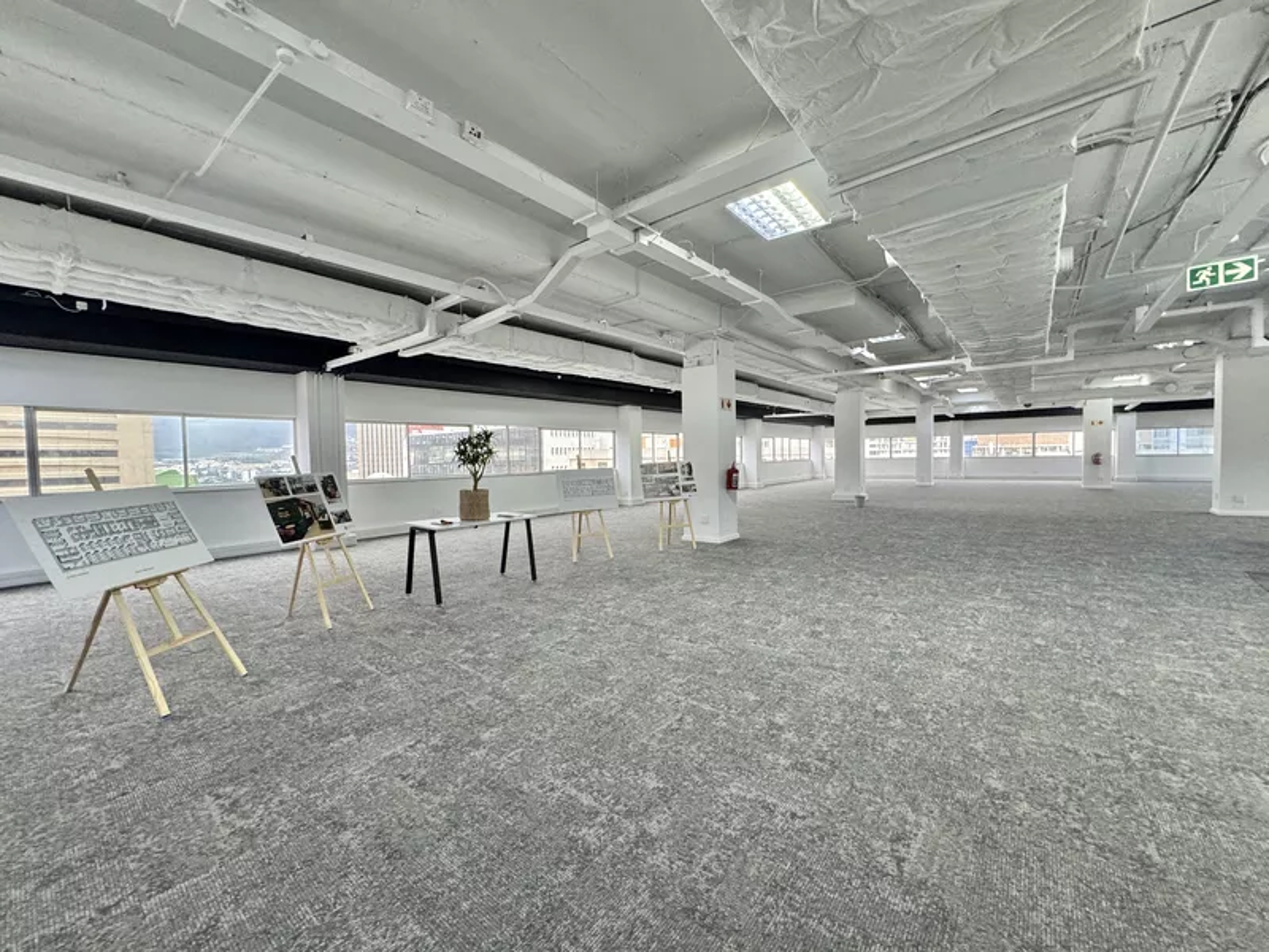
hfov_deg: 102.1
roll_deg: +1.2
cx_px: 634
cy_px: 476
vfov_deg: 85.7
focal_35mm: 14
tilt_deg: -2.4
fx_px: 513
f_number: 2.2
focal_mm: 2.22
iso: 250
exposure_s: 1/50
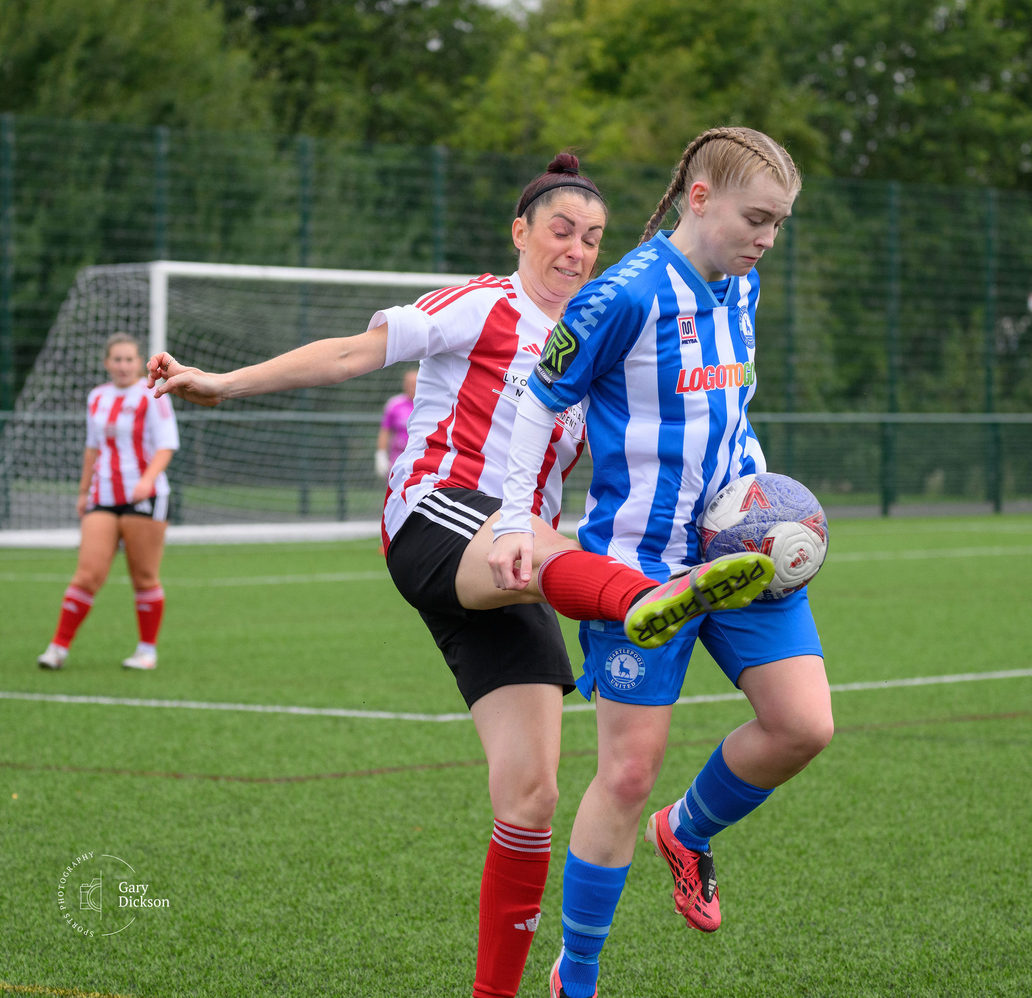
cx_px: 507
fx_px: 4528
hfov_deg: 13.0
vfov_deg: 12.6
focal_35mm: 136
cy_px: 468
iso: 1000
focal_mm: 100
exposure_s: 1/1250
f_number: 4.5
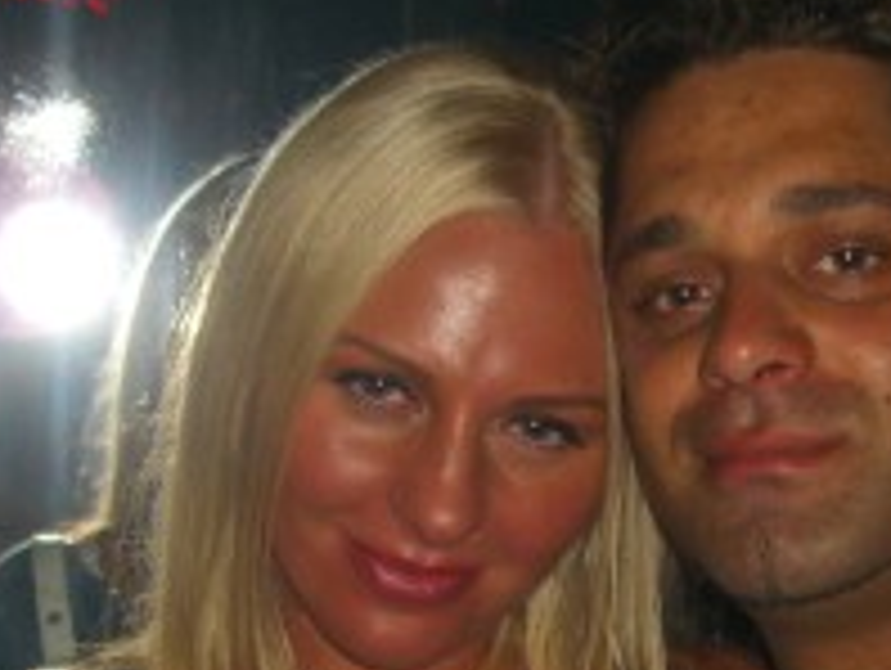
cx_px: 657
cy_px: 598
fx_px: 2964
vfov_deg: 12.8
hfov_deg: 17.0
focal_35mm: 115
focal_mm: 7.9
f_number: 2.8
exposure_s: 1/60
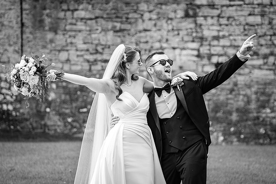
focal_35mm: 143
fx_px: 1095
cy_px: 91
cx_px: 134
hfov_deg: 14.4
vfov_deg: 9.6
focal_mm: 80.4
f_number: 2.8
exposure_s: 1/1250
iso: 160
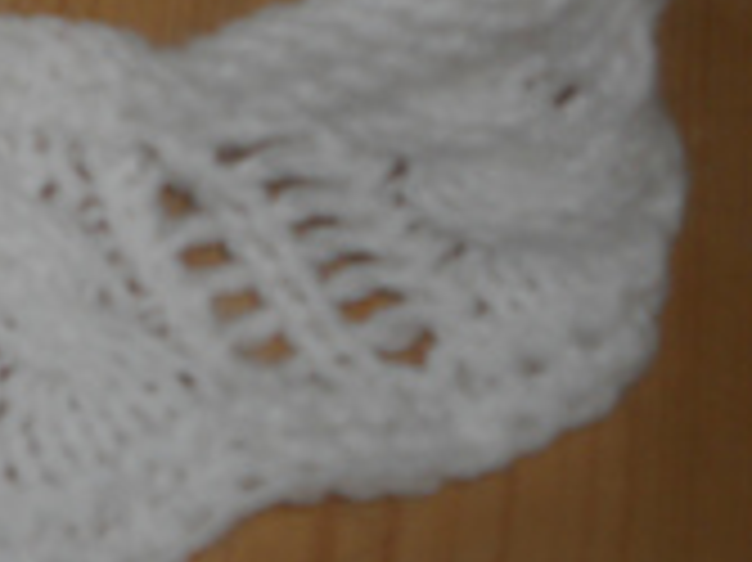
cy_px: 7
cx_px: -252
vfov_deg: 9.1
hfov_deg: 11.8
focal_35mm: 162
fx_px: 3517
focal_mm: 9.8
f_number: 4.8
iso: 80
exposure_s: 1/30
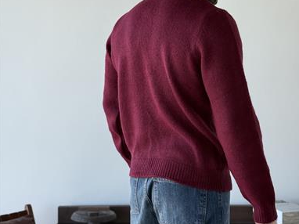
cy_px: 78
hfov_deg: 29.0
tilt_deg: +0.7
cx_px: 153
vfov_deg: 21.8
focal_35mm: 67
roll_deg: +0.1
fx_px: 578
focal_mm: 6.76
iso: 80
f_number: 1.78
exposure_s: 1/229
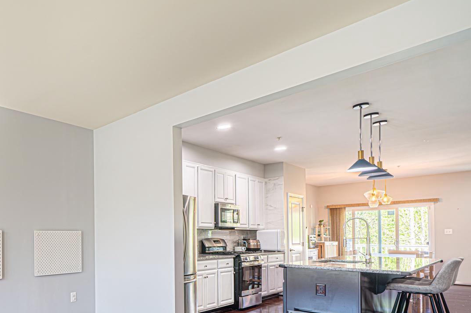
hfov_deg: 62.8
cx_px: 41
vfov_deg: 52.7
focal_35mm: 23
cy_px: 234
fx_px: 301
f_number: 7.1
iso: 125
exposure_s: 1/15
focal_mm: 12
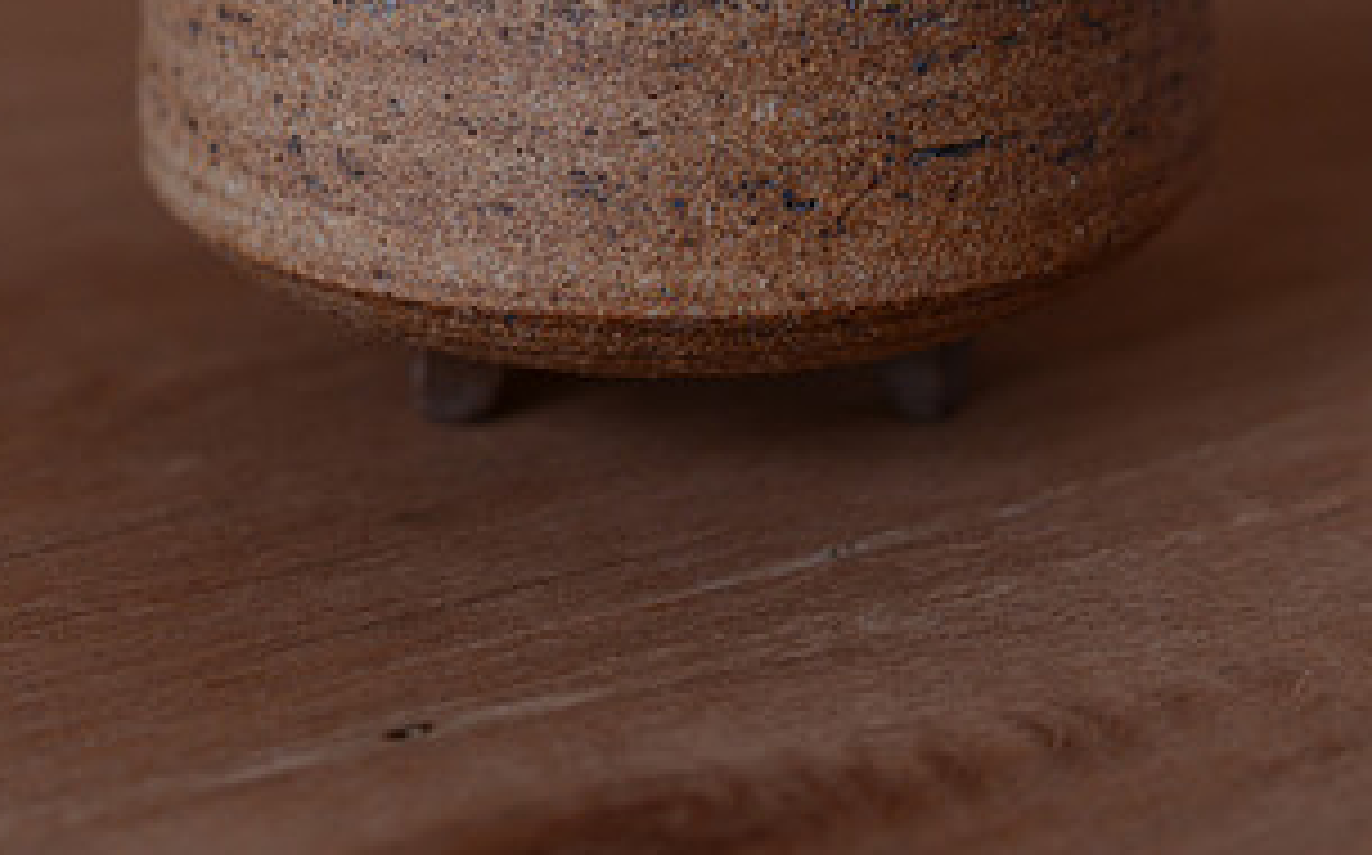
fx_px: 3624
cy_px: -216
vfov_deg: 13.0
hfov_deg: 21.4
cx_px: 628
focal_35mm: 97
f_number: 3.2
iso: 640
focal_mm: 50
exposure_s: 1/60
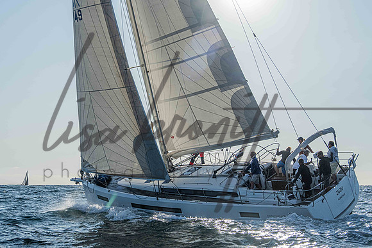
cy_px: 103
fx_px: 639
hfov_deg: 32.5
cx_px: 172
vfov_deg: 22.0
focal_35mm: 62
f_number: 8
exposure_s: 1/3200
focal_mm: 50
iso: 400
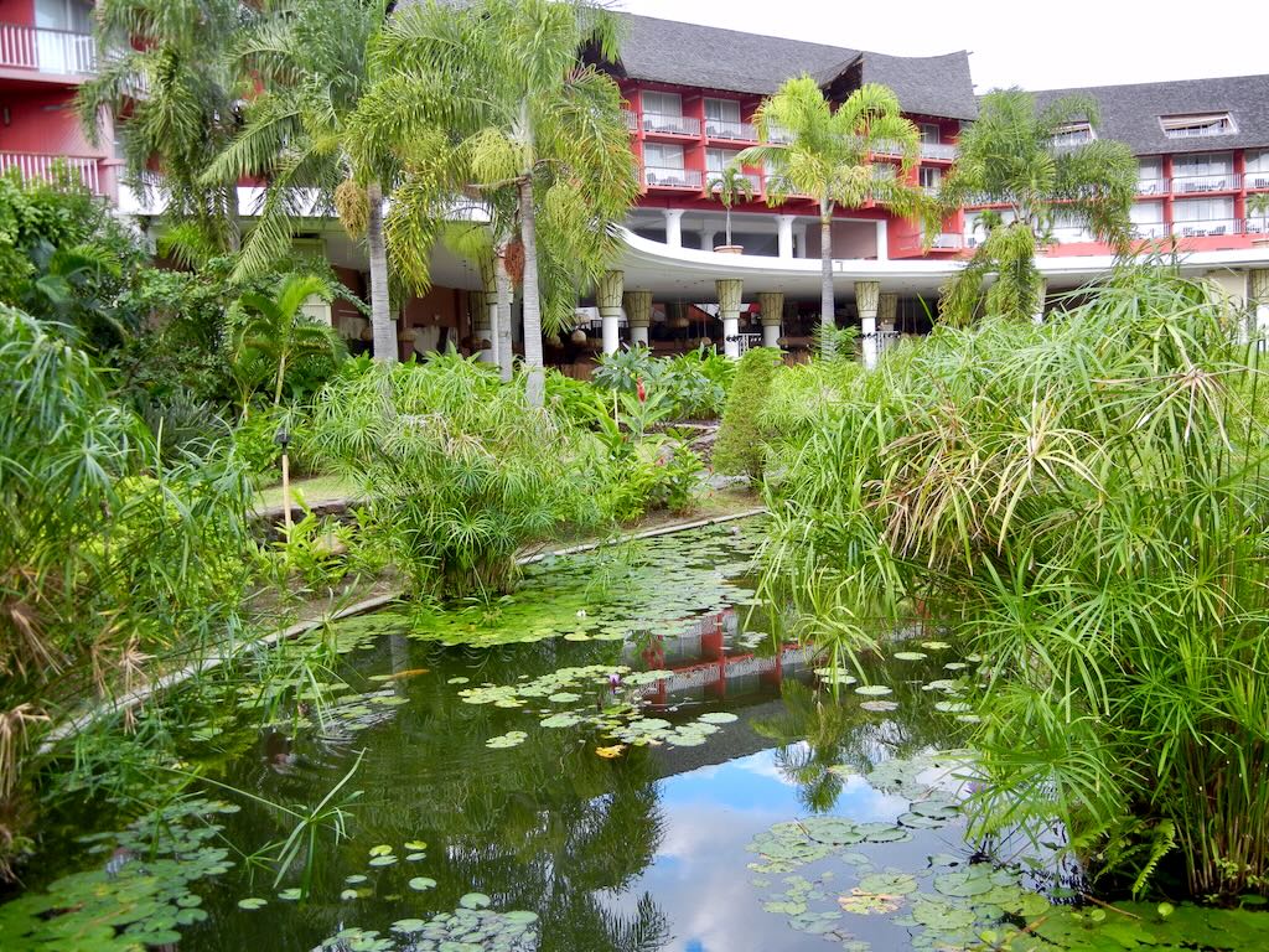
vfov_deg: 41.8
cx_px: 634
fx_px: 1246
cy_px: 476
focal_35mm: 34
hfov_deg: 54.0
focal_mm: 6.2
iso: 160
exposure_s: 1/123
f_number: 3.6
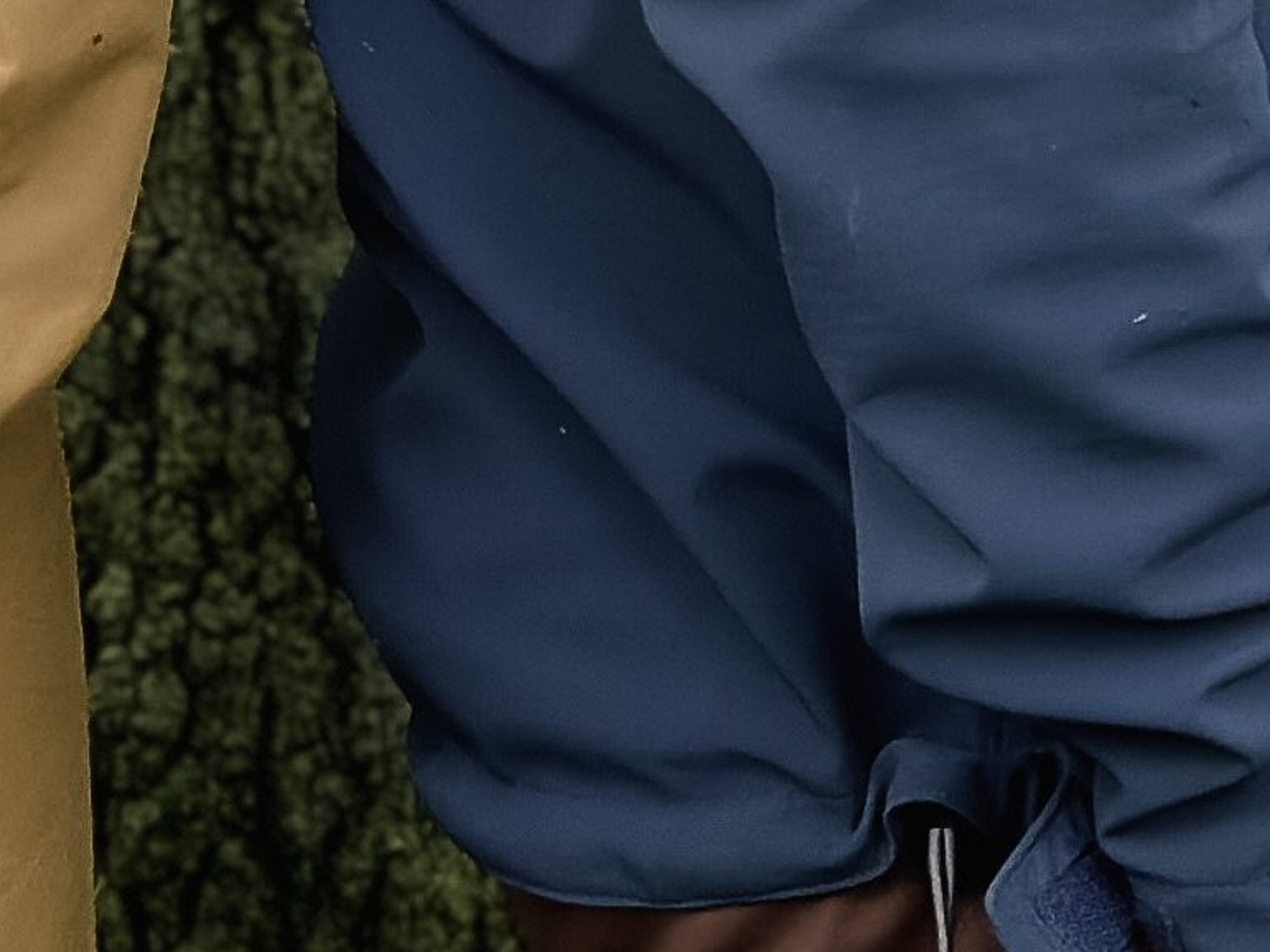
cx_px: 1306
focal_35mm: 251
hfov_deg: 7.8
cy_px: -1423
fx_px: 9207
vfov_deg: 5.7
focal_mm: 6.86
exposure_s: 1/170
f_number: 1.8
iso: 100
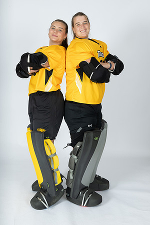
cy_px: 112
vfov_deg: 39.6
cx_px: 75
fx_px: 312
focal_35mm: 50
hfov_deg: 27.0
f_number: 10
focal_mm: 50
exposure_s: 1/200
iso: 160
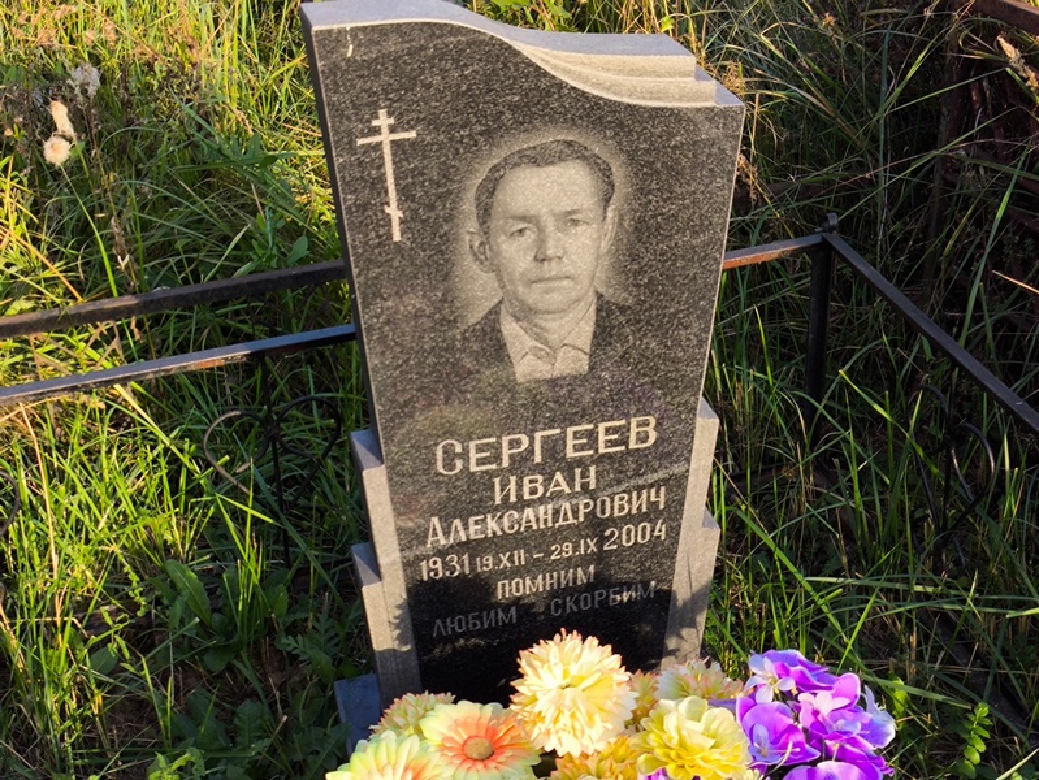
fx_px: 1501
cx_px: 520
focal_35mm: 50
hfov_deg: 38.2
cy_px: 390
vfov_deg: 29.1
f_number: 1.7
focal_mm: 4.71
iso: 50
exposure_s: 1/349
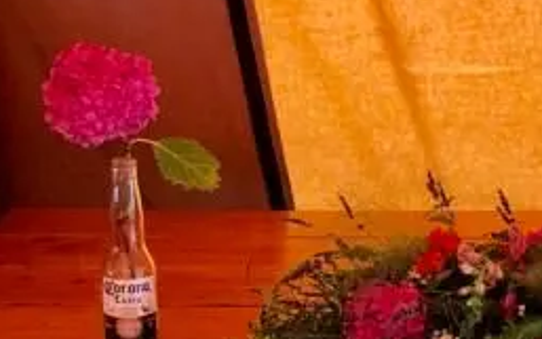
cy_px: 286
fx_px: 2025
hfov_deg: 14.7
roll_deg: +2.9
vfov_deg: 9.6
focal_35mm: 137
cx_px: 660
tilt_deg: -15.2
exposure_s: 1/17
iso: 160
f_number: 2.4
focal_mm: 6
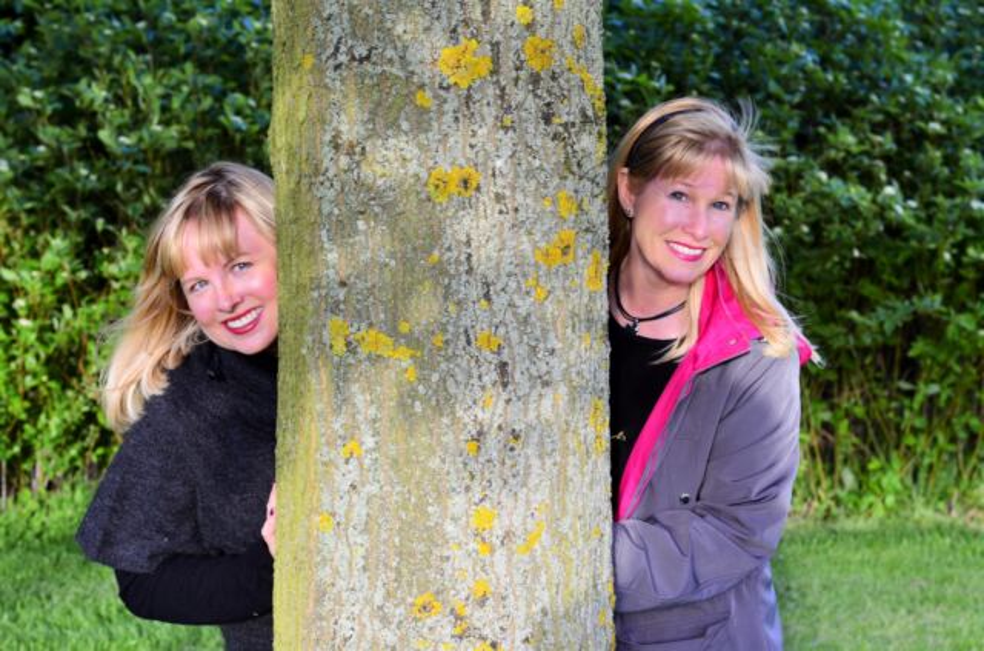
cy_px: 326
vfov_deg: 18.1
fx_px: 2044
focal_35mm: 75
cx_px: 492
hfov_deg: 27.1
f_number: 6.3
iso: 200
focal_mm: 50
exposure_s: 1/50
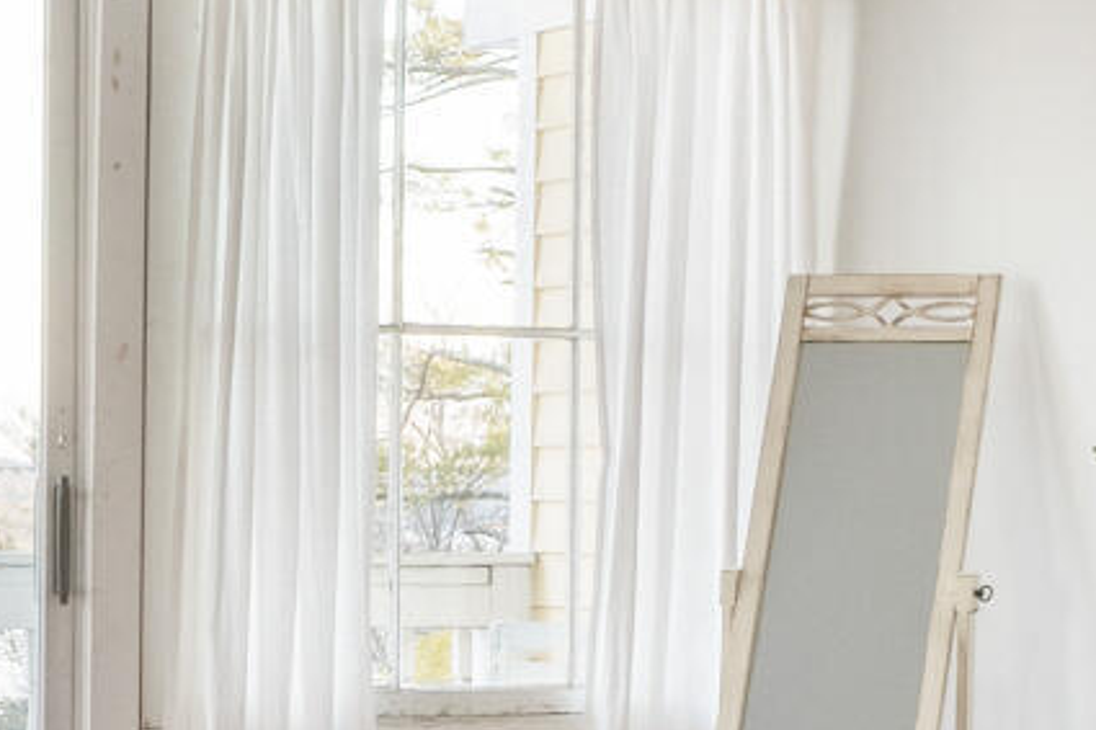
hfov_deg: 16.1
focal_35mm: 127
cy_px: 426
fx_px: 3865
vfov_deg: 10.8
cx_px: 678
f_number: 18
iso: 125
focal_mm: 18
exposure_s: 1/1.67
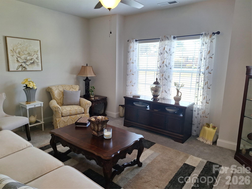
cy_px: 94
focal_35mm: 23
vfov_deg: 58.9
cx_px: 126
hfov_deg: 73.9
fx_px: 167
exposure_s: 1/60
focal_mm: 5.54
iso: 40
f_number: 1.8
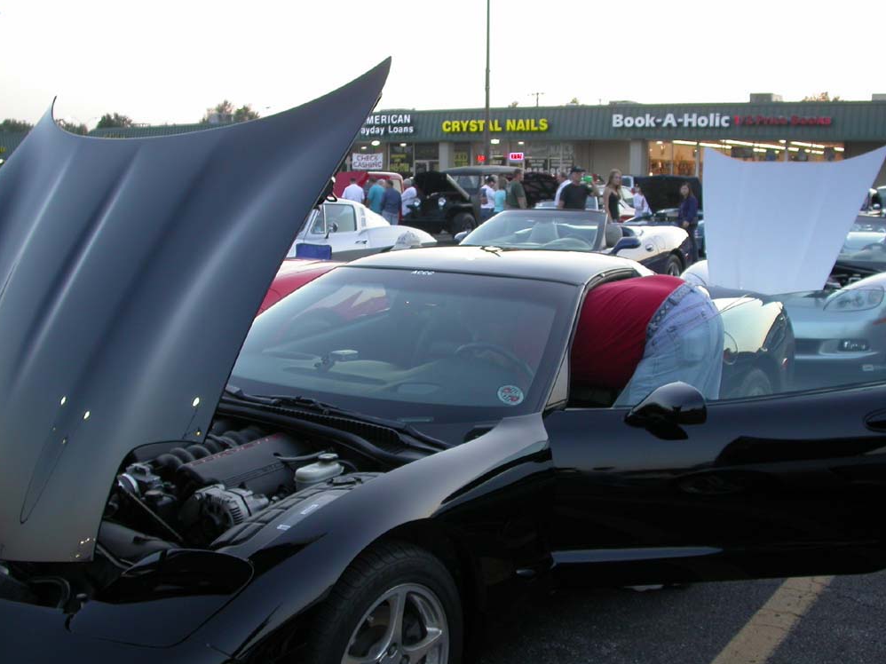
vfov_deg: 36.8
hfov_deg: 47.9
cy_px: 330
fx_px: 998
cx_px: 447
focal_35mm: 39
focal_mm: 7.85
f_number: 3
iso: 100
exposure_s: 1/65.2
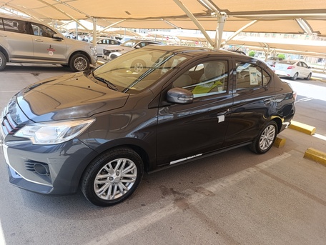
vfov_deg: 59.0
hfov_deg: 73.9
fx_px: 217
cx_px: 163
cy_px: 122
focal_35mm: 23
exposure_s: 1/120
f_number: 1.6
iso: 64
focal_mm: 6.14
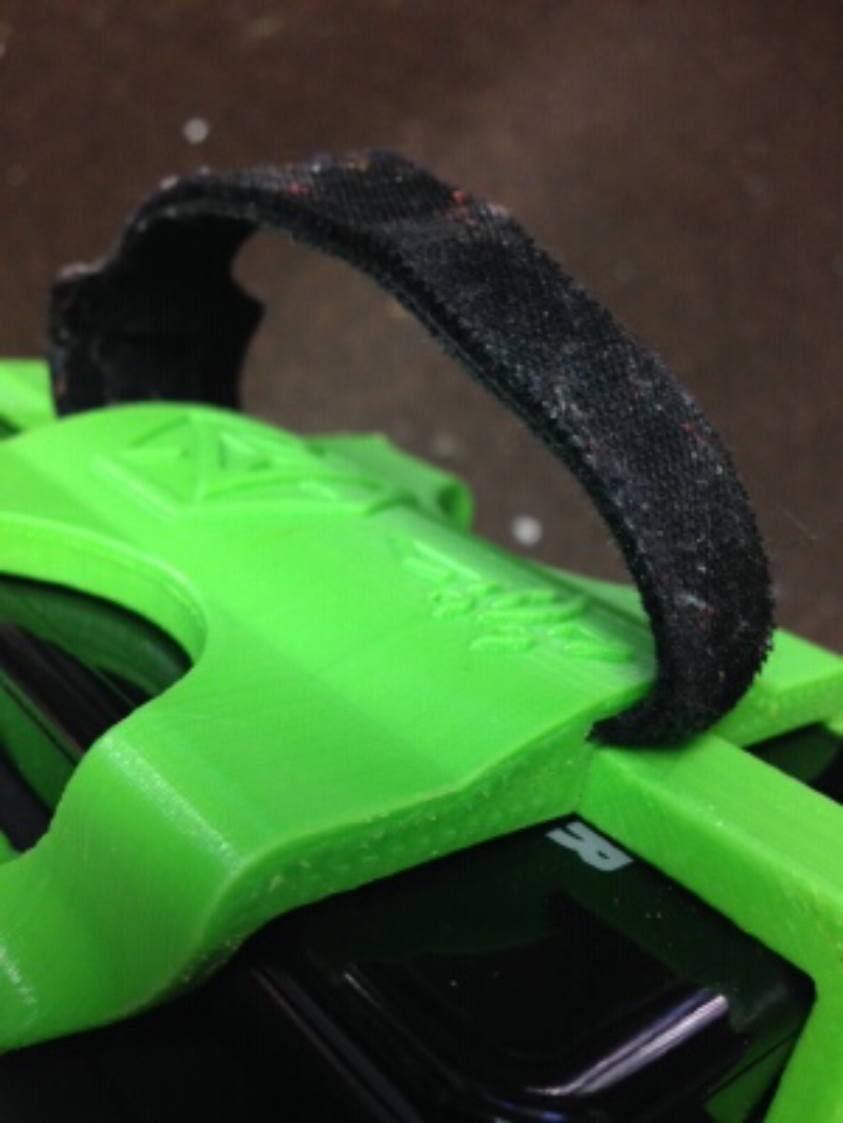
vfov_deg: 55.4
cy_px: 562
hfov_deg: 42.9
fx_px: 1072
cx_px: 422
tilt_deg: -71.5
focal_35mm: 33
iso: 100
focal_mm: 4.12
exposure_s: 1/20
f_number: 2.4
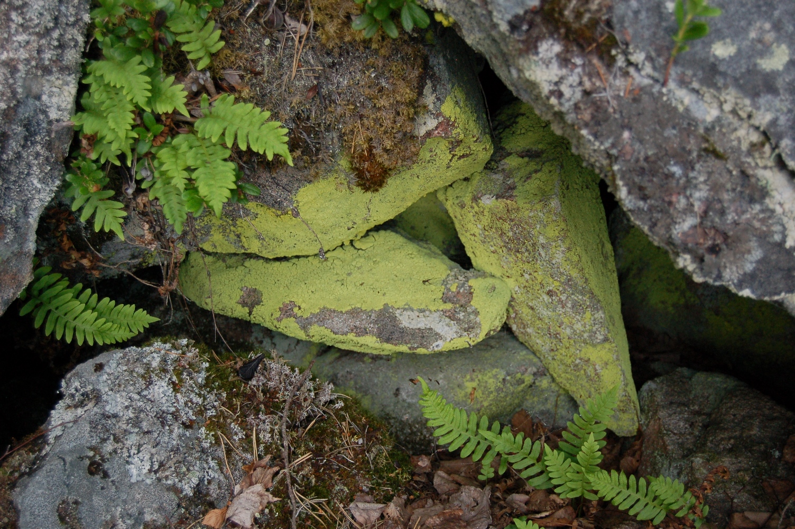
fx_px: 1125
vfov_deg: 26.4
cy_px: 264
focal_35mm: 51
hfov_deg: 38.9
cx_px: 398
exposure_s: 1/500
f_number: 4.5
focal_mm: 34
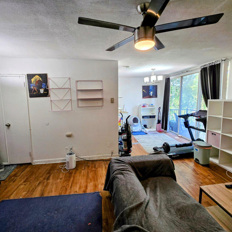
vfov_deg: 87.4
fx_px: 121
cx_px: 115
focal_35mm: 16
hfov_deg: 87.4
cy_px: 114
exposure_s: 1/60
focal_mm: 1.7
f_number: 2.2
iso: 125
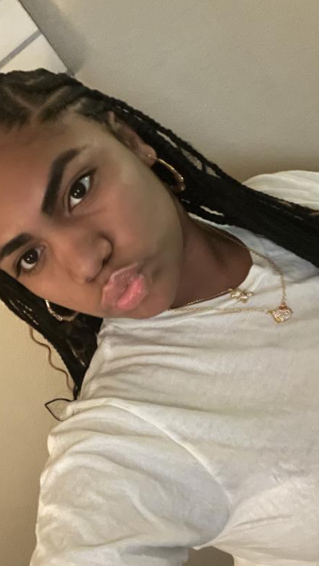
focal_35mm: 33
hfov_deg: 35.6
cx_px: 137
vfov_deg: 59.5
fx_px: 496
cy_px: 285
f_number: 2.2
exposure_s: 1/15
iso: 2000
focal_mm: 2.71
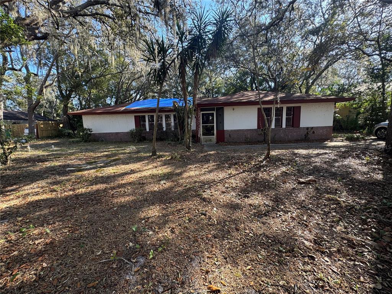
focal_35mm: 14
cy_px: 147
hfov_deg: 102.1
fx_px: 159
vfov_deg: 85.7
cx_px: 196
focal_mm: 2.22
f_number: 2.2
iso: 40
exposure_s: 1/105
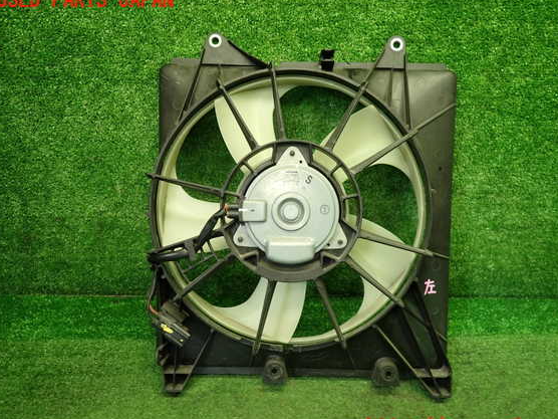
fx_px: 435
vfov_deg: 51.4
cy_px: 214
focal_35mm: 27
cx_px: 292
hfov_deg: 65.3
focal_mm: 4.5
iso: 200
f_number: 2
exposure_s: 1/50
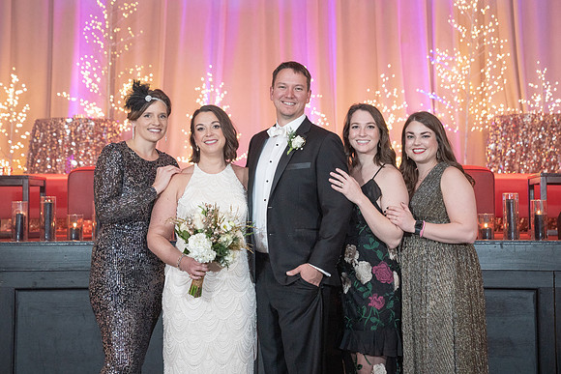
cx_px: 262
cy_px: 175
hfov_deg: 26.8
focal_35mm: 76
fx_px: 1177
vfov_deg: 18.1
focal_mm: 70
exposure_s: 1/125
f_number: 4
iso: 4000
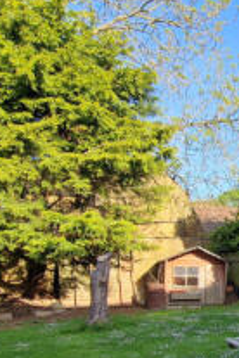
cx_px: 326
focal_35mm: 38
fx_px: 378
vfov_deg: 48.6
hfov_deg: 27.8
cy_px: 272
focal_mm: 2.2
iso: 50
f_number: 2.2
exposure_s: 1/610
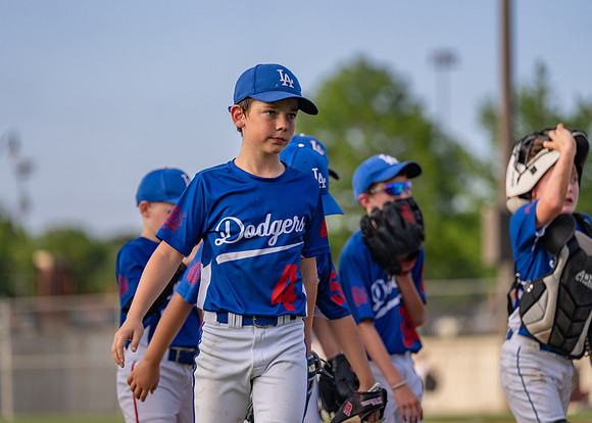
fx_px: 2816
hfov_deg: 12.0
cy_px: 203
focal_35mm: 168
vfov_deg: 8.6
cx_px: 259
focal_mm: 150
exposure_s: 1/3200
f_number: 2.8
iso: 320
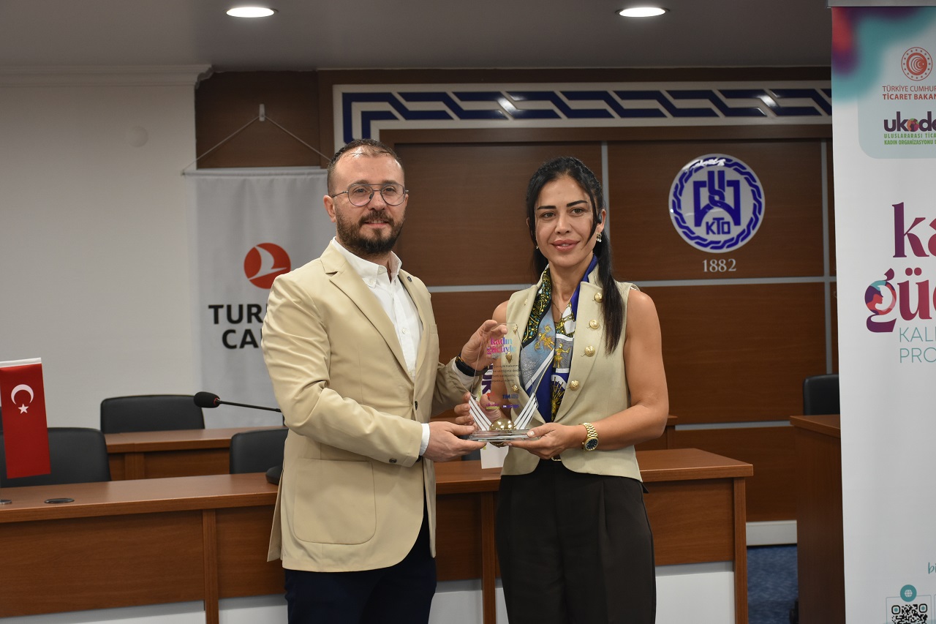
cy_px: 312
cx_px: 468
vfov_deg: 23.8
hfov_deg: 35.1
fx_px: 1482
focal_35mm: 57
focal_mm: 38
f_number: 5
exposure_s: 1/100
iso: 800
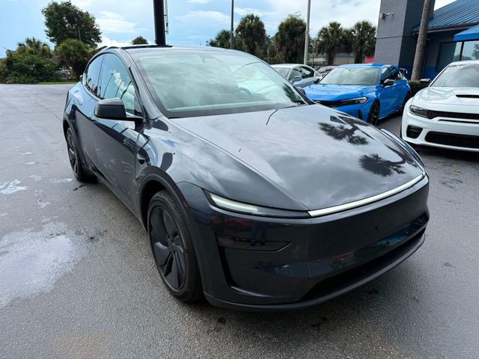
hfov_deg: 71.6
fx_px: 332
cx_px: 240
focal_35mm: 24
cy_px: 180
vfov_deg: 56.8
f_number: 1.78
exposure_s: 1/1901
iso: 80
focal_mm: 6.76
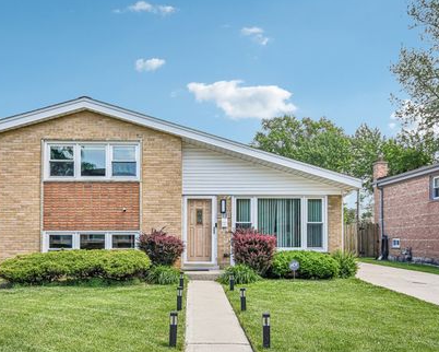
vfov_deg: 42.3
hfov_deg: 51.1
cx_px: 174
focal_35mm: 35
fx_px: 455
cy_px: 177
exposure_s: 1/500
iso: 400
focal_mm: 20
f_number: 8
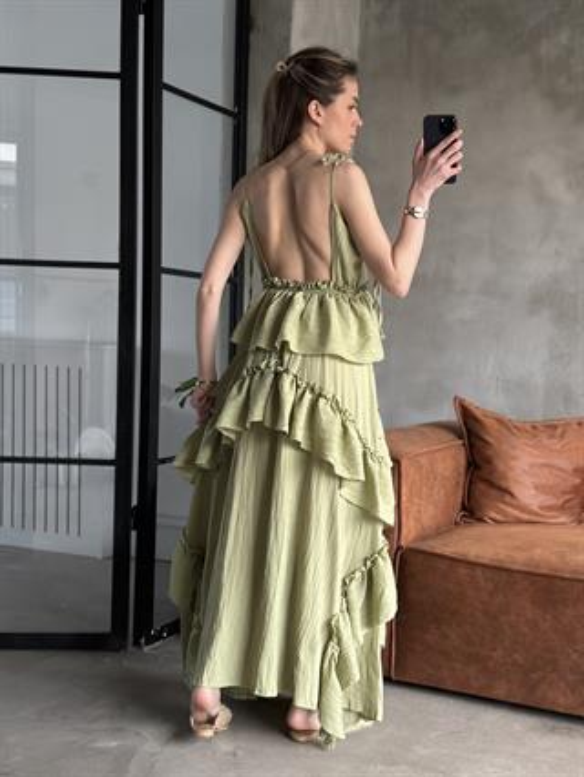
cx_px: 292
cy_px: 388
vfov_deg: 39.6
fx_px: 1079
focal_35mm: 48
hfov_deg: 30.3
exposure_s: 1/60
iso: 250
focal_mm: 6.86
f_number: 1.78
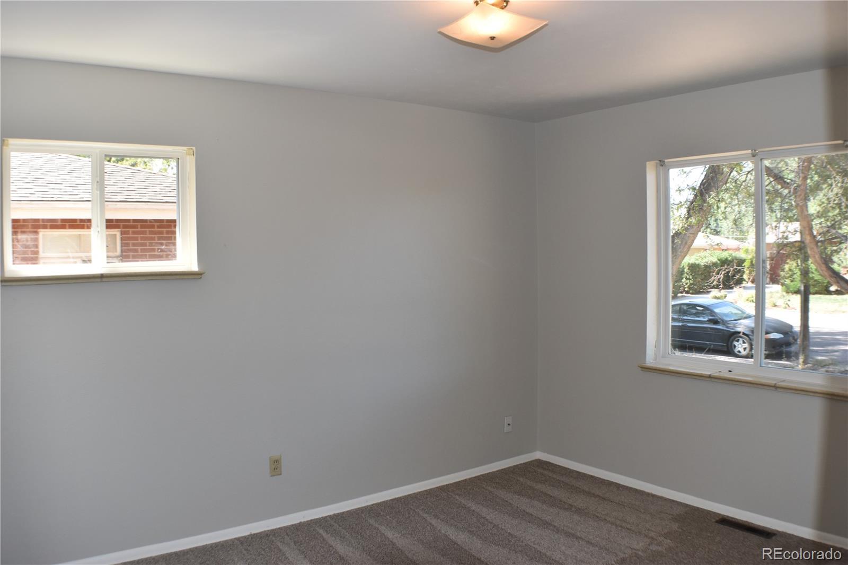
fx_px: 883
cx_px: 424
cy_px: 282
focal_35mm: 38
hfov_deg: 51.3
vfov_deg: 35.5
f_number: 5.6
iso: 450
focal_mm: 25
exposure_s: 1/125
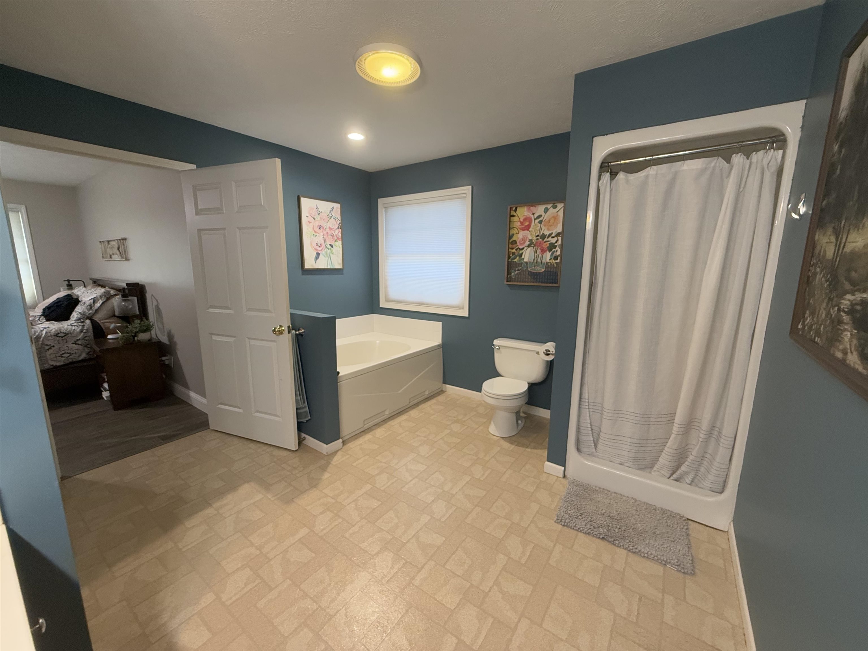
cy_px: 326
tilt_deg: -9.4
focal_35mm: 14
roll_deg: -1.1
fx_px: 351
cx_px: 434
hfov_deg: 102.1
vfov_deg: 85.7
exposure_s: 1/60
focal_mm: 2.22
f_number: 2.2
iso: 250
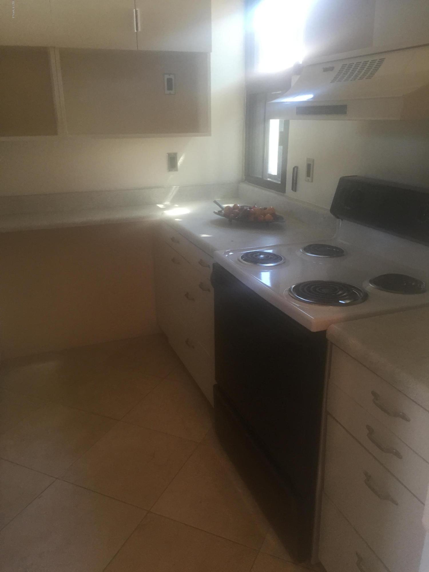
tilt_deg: -19.3
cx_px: 214
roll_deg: +0.2
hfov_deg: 48.2
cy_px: 286
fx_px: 479
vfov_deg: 61.7
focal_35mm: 29
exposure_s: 1/30
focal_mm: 4.15
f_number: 2.2
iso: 125
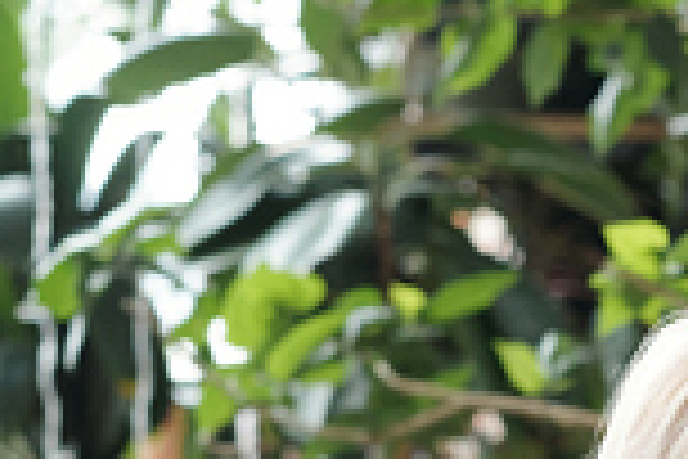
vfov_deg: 5.7
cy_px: 925
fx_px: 4529
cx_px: 1129
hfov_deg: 8.4
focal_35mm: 237
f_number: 4
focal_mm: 50
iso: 1250
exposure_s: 1/160
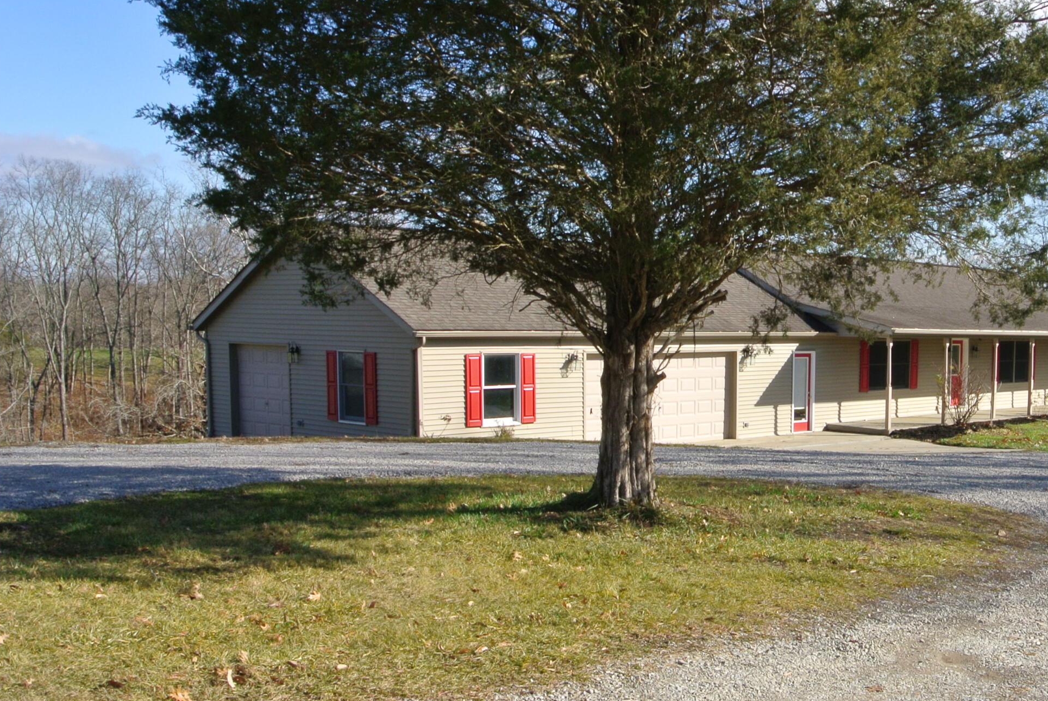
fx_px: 1224
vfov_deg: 31.7
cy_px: 482
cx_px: 807
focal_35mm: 42
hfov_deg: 44.5
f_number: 14
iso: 100
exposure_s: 1/60
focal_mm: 10
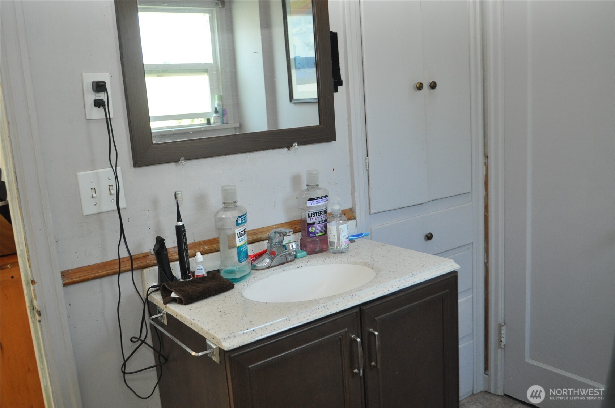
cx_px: 308
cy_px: 204
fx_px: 563
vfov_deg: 39.9
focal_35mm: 33
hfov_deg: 57.3
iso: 800
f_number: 4
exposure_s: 1/60
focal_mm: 22
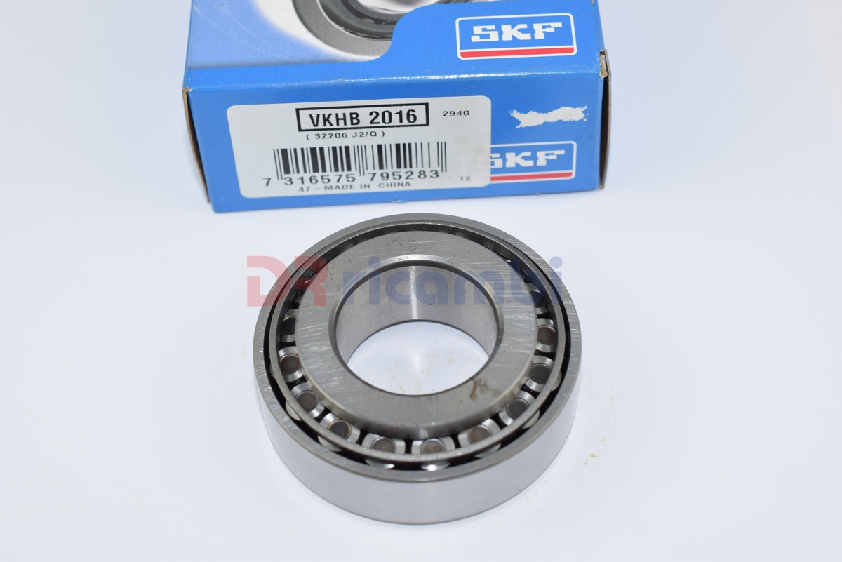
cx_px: 421
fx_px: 1404
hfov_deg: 33.4
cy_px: 281
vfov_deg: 22.6
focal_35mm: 60
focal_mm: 40
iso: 160
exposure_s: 1/125
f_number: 8
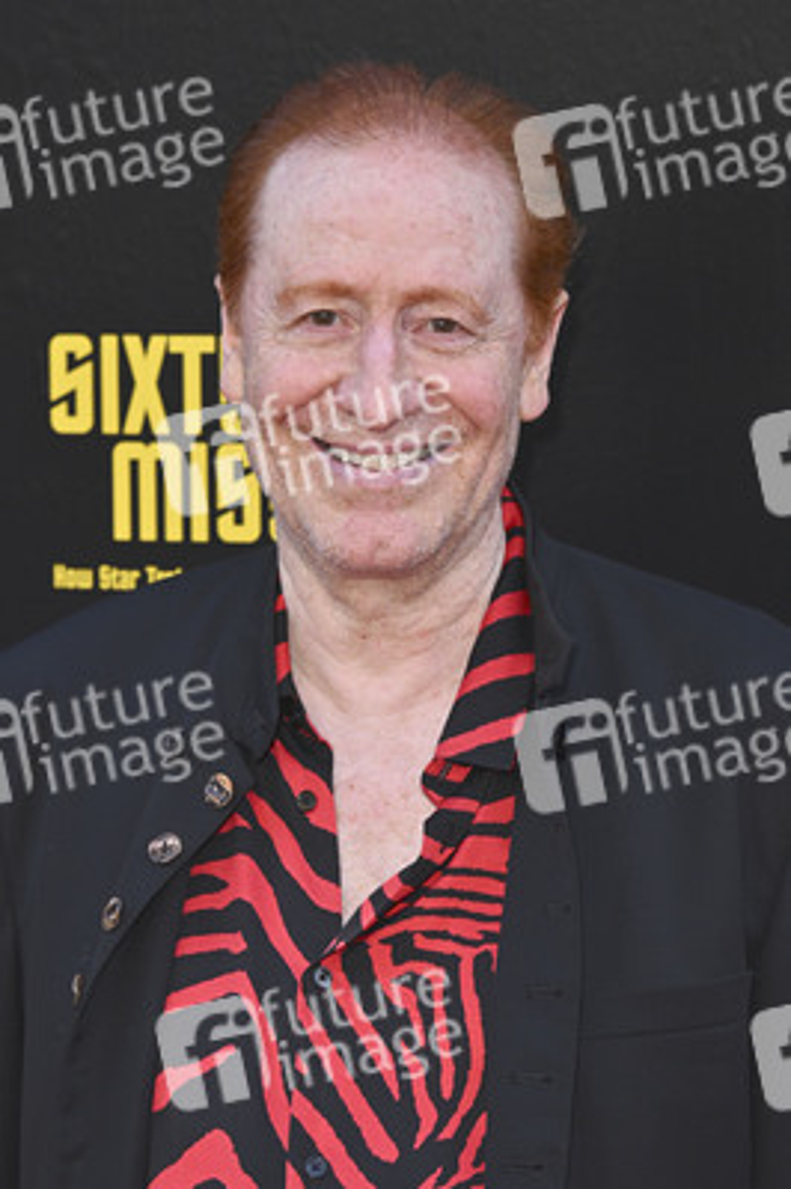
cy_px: 594
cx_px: 396
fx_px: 3730
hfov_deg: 12.1
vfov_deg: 18.1
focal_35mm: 113
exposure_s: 1/250
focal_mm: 113
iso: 1000
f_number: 6.3
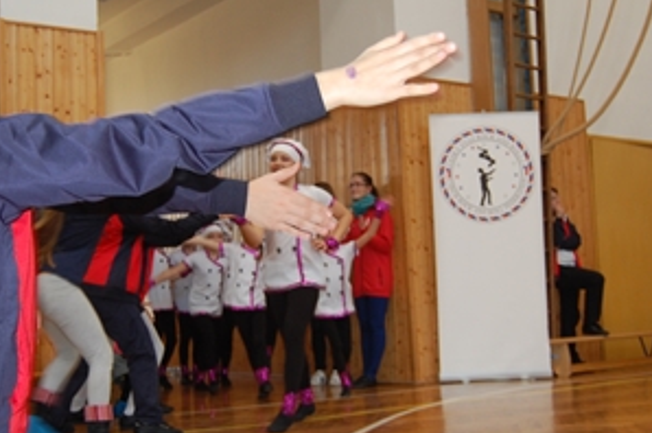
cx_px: 298
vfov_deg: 23.4
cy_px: 219
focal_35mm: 58
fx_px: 1046
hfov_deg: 34.6
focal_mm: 23
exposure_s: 1/60
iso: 400
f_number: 3.8
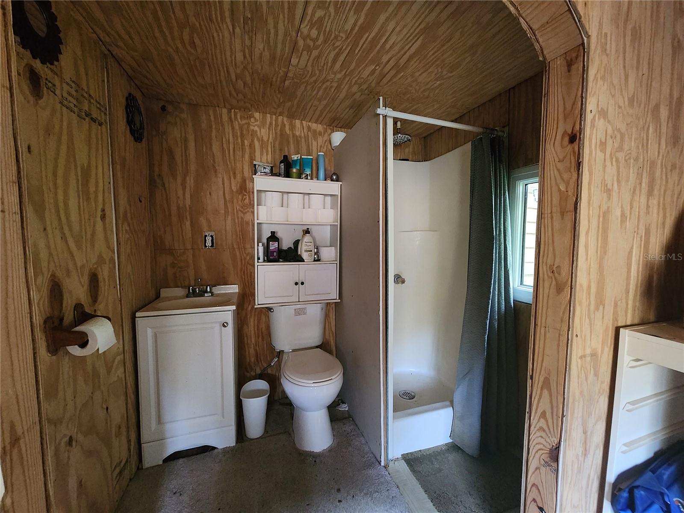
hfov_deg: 106.2
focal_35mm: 13
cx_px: 342
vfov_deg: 89.9
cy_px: 256
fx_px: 257
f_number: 2.2
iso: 1000
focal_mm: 2.2
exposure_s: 1/24
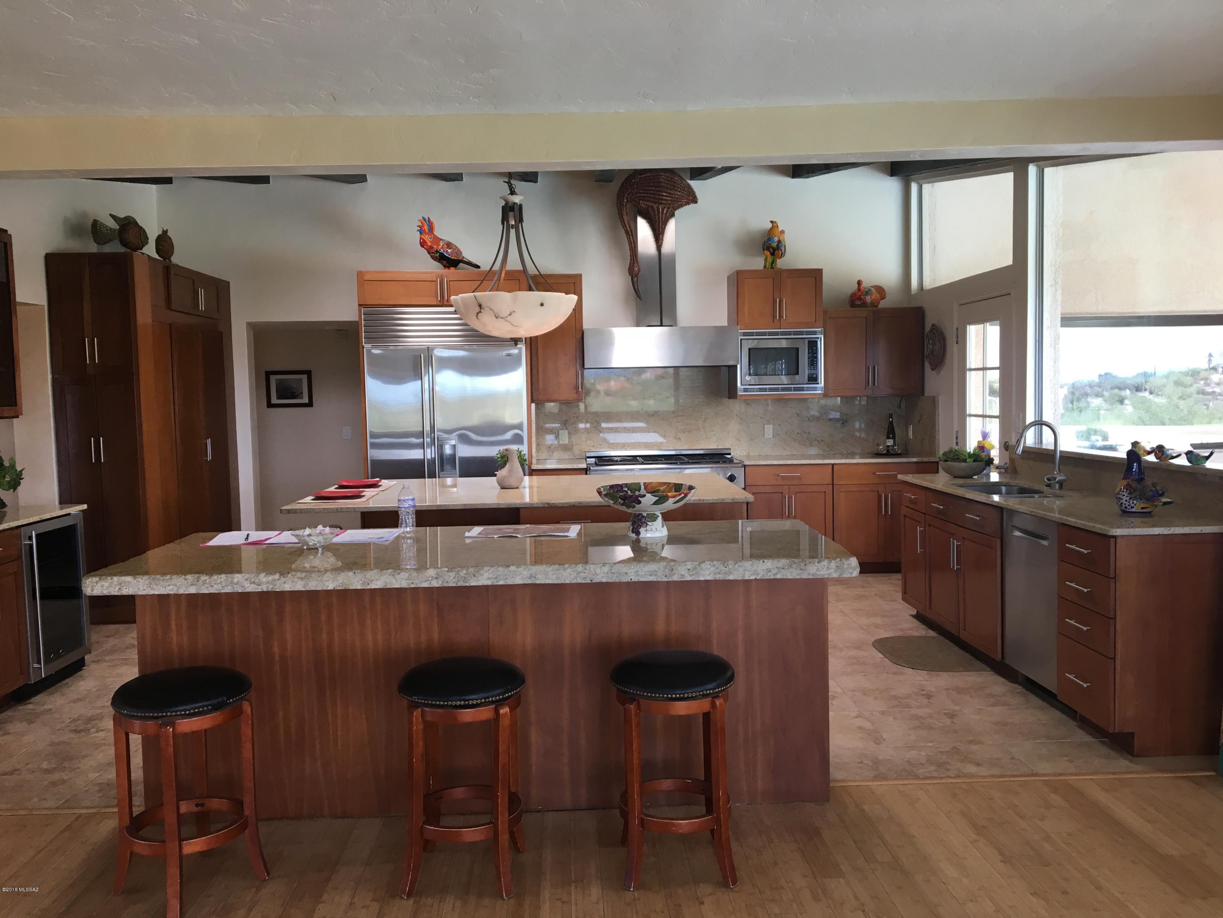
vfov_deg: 48.2
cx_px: 612
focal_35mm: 29
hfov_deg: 61.7
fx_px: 1025
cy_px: 459
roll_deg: +0.8
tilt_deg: -3.1
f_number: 2.2
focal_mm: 4.15
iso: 25
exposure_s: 1/40
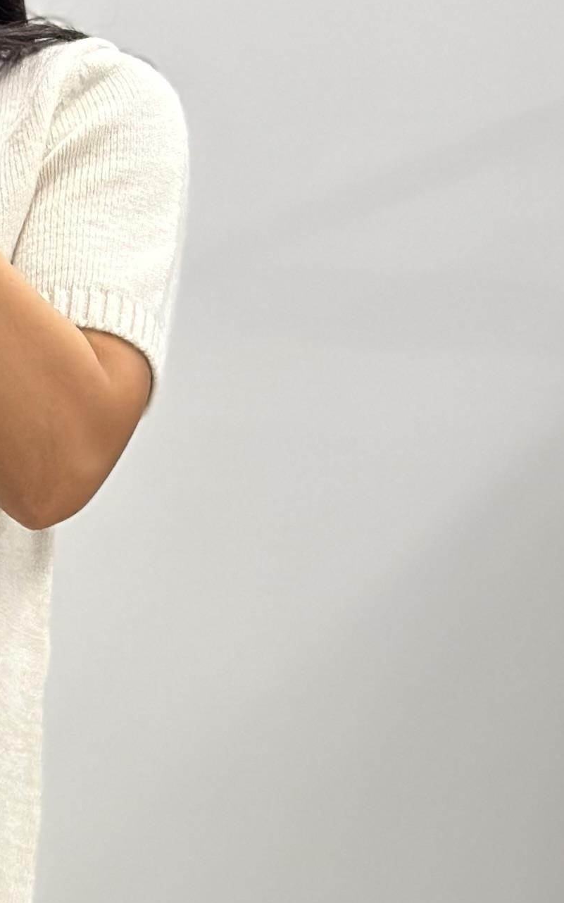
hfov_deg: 8.0
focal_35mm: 160
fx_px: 3936
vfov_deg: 13.0
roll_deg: -3.8
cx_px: -324
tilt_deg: -22.0
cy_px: 709
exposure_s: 1/100
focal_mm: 6.86
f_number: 1.78
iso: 200
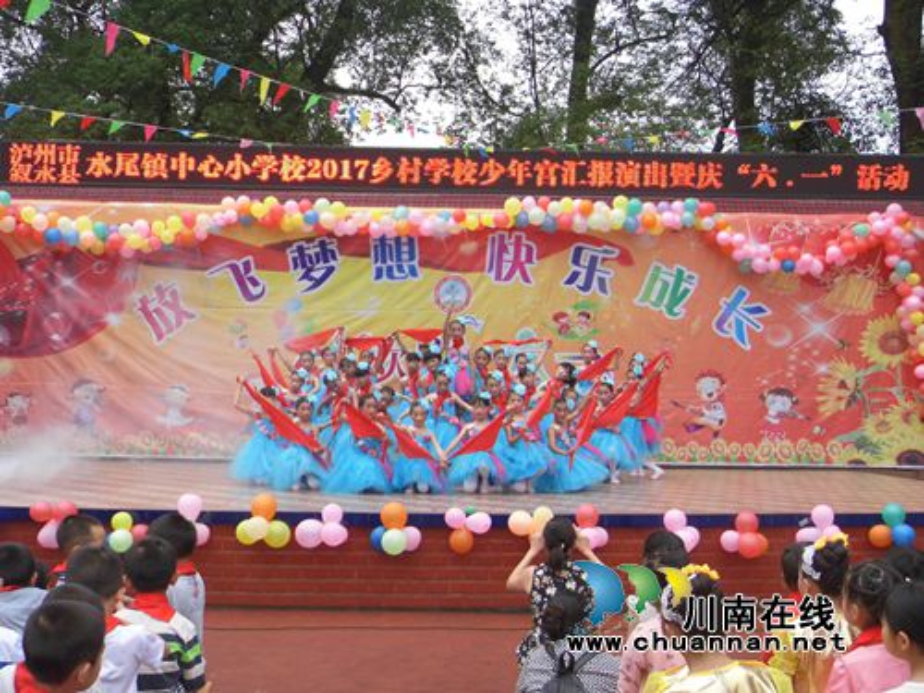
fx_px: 1121
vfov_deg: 34.3
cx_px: 462
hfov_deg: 44.8
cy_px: 346
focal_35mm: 42
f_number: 3.3
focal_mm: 7.6
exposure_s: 1/250
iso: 100
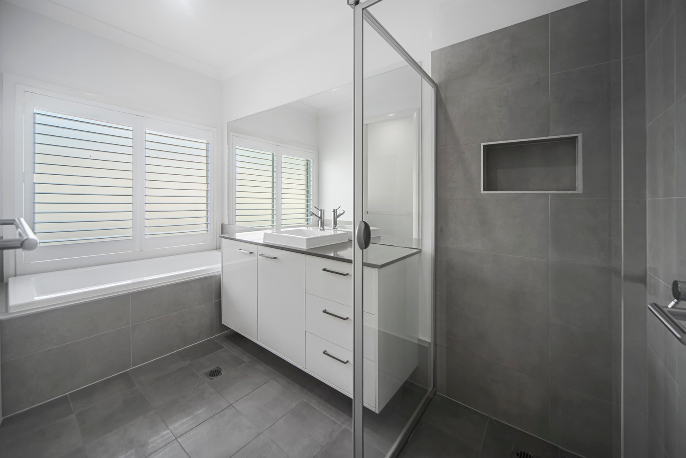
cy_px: 229
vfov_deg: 90.0
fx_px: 229
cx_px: 343
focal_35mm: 12
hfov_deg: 112.6
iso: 64
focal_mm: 12
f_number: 6.3
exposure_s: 1/13
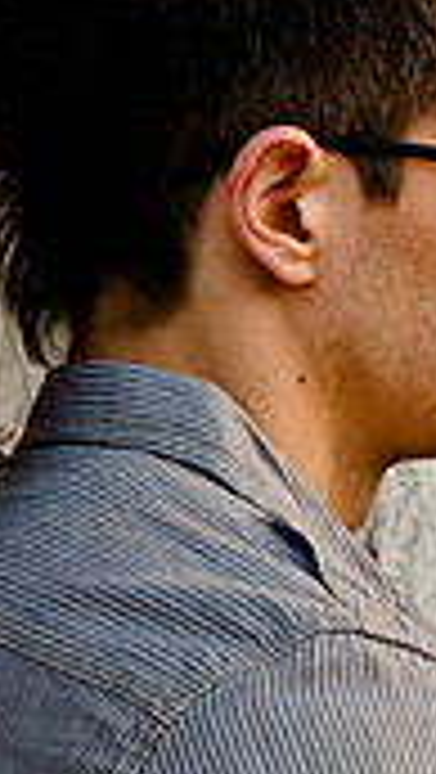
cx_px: 1146
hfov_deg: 4.5
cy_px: 313
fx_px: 5436
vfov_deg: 8.1
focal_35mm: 265
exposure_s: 1/200
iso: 200
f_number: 4
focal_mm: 50
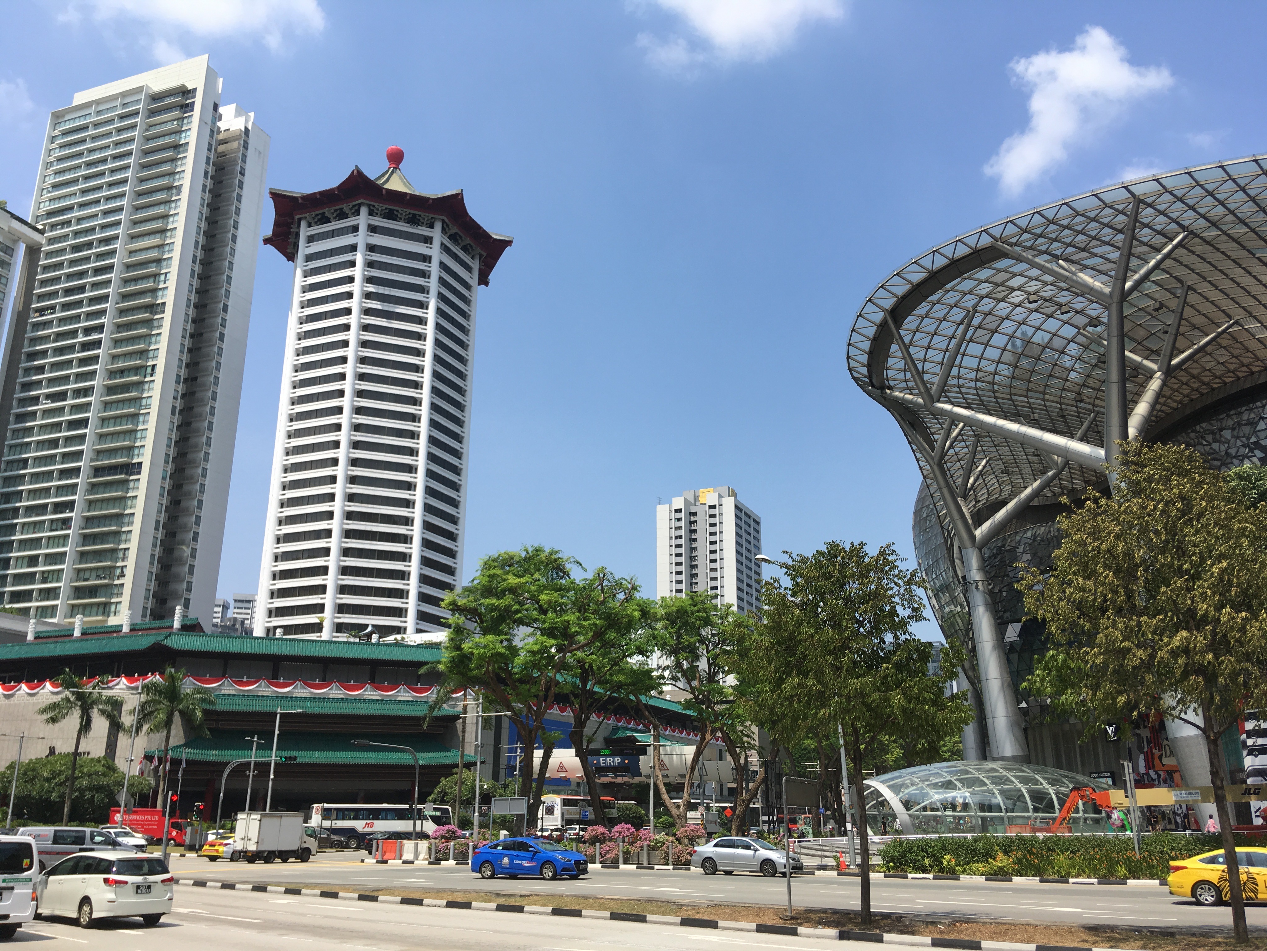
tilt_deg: +16.9
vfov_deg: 48.2
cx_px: 634
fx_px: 1061
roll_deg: -0.2
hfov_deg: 61.7
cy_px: 476
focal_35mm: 29
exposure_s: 1/1399
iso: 25
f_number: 2.2
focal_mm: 4.15
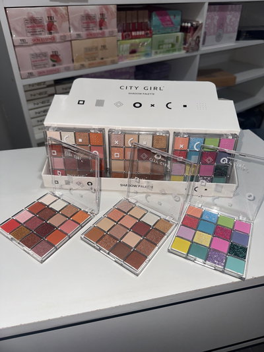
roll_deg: -0.8
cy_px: 176
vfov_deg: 71.6
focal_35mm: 24
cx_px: 132
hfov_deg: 56.8
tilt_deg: -34.8
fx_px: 244
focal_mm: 6.86
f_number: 1.78
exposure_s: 1/244
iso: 50
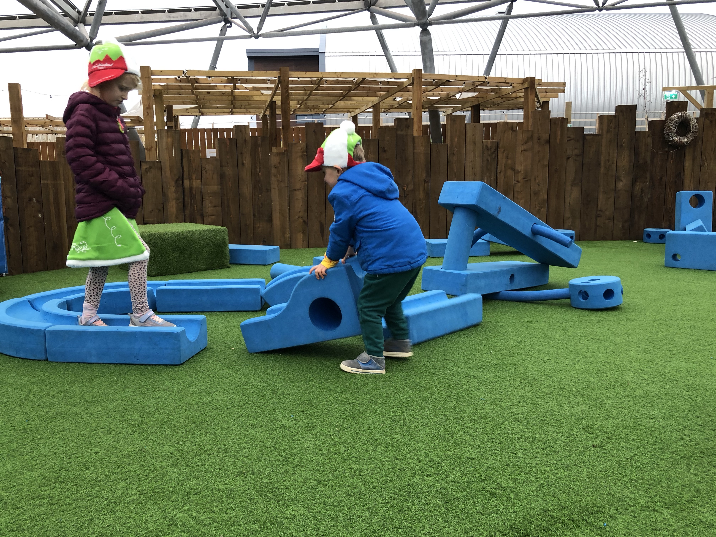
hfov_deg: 63.4
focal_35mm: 28
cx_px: 358
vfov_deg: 49.7
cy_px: 268
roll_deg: +0.5
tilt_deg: -8.3
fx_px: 579
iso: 125
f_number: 1.8
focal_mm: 3.99
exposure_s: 1/60
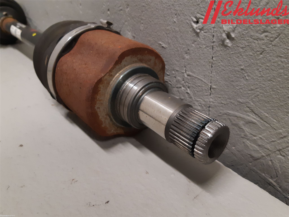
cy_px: 108
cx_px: 144
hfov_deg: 67.3
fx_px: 217
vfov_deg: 53.1
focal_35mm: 26
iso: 200
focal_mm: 3.93
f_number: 1.7
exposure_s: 1/50
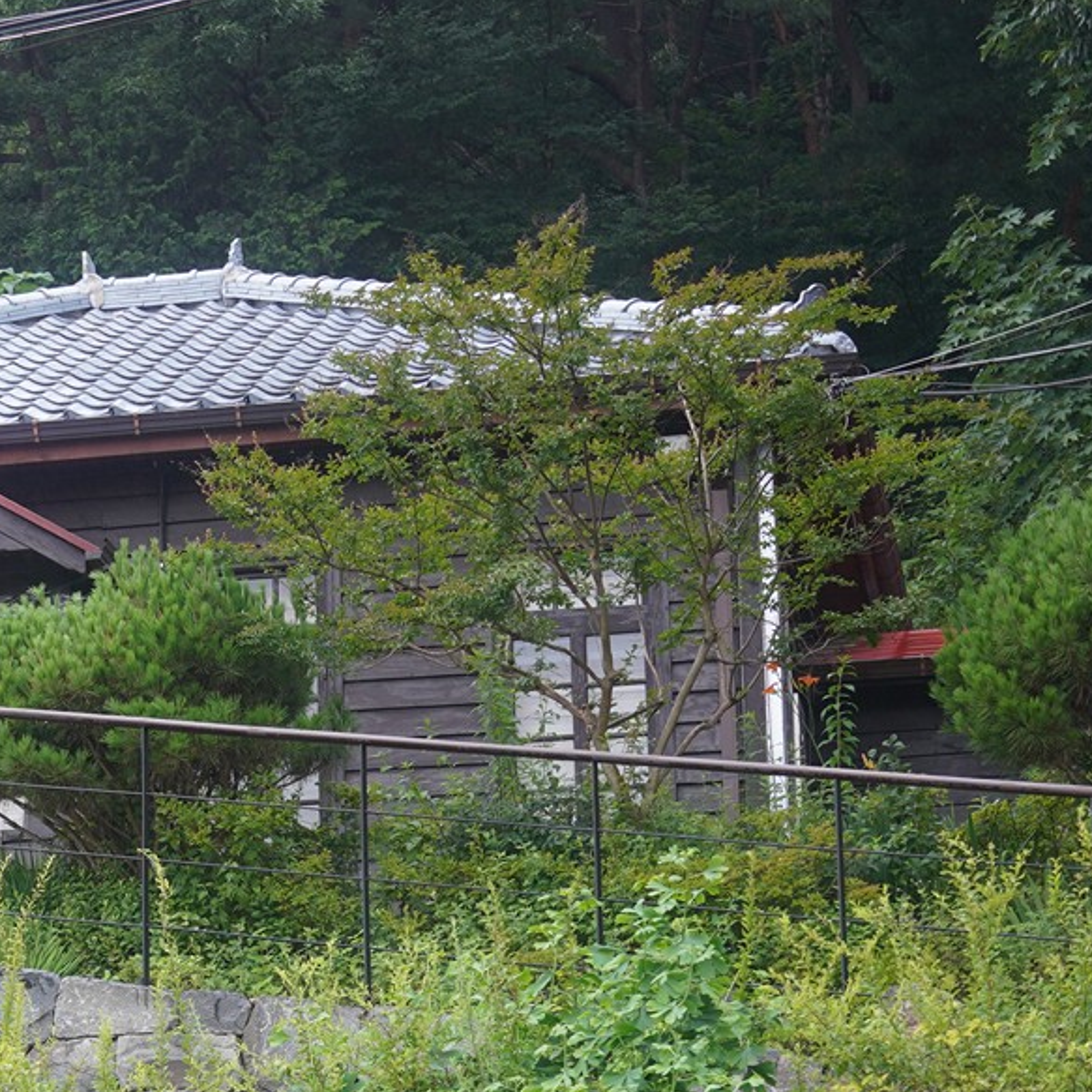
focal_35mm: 102
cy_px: 1148
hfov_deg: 16.7
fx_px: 3640
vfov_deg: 16.6
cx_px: 28
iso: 200
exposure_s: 1/80
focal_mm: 35
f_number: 4
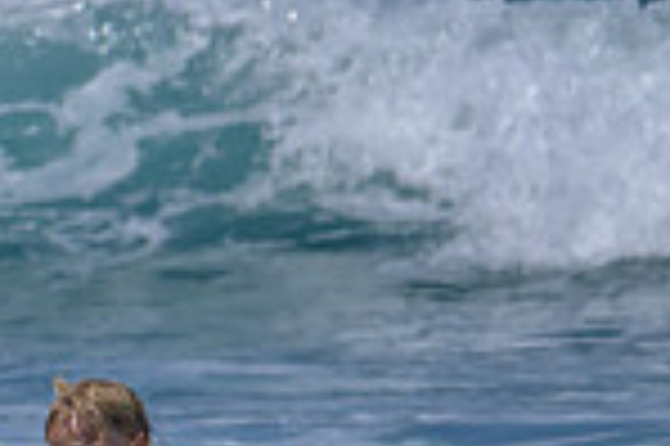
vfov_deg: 0.6
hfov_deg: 0.9
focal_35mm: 2409
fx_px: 44784
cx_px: -54
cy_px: 539
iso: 450
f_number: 11
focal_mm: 450
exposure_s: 1/2000
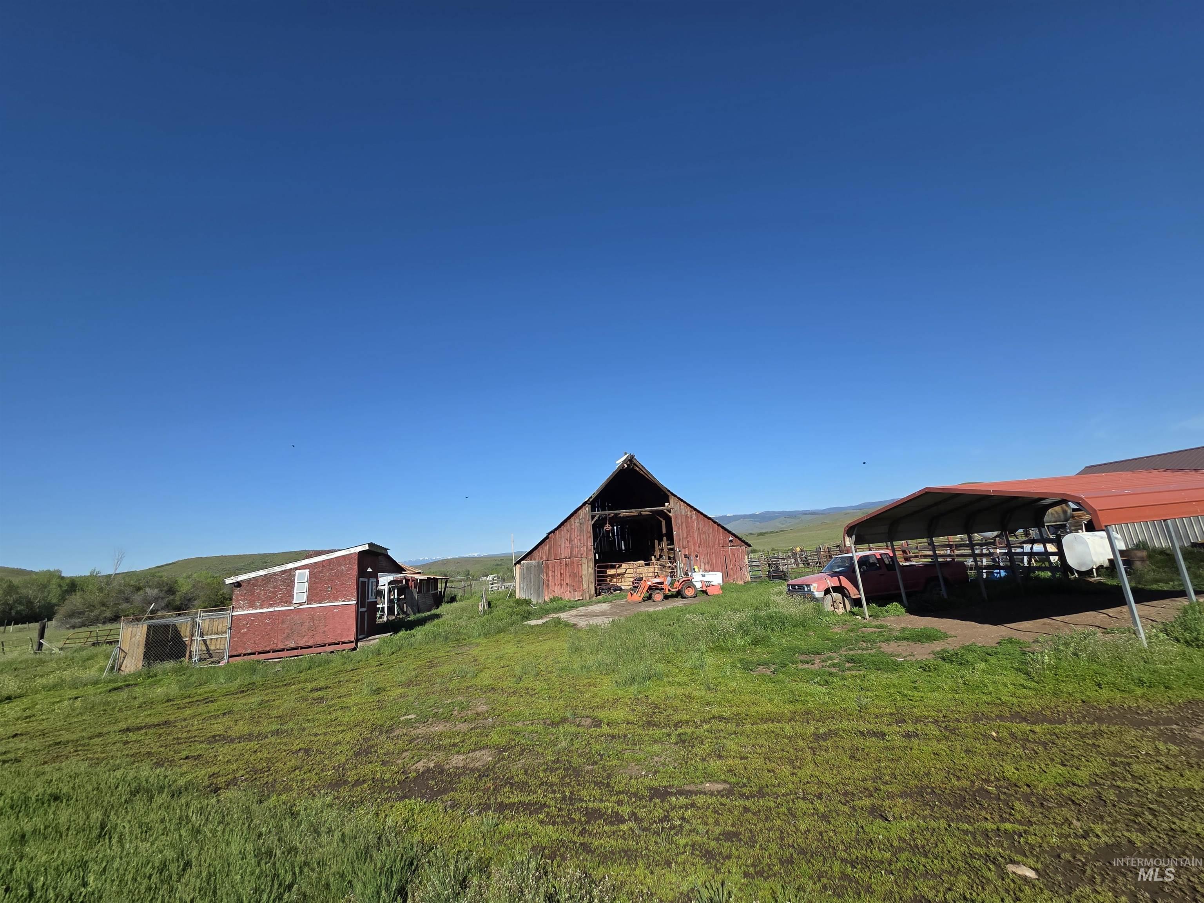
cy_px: 452
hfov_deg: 106.2
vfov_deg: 89.9
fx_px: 452
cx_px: 602
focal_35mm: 13
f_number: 2.2
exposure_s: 1/2234
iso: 50
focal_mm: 2.2
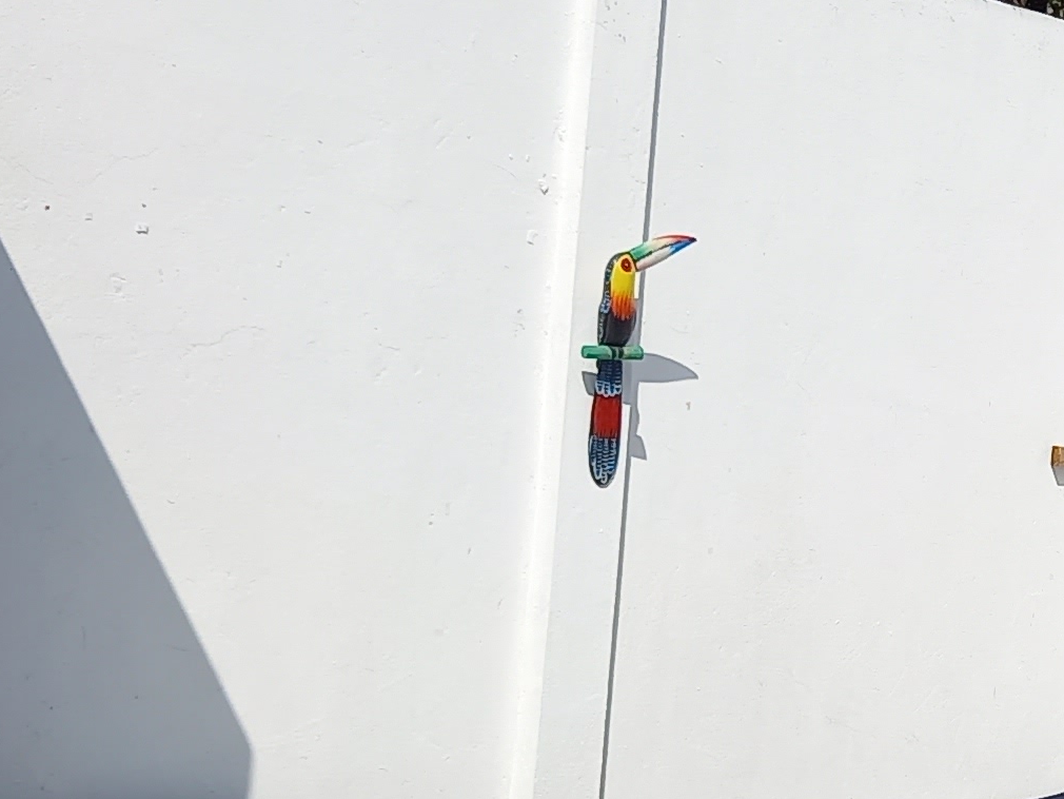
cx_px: 922
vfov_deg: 14.9
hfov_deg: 19.5
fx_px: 3044
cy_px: 546
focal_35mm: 99
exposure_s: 1/1302
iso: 25
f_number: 2
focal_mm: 4.6
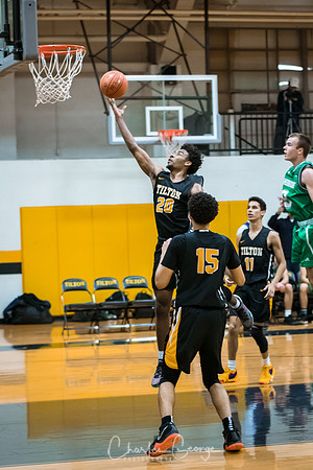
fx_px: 1526
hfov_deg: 11.7
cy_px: 235
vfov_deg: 17.5
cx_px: 156
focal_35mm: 117
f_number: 2.8
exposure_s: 1/400
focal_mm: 78
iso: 3200
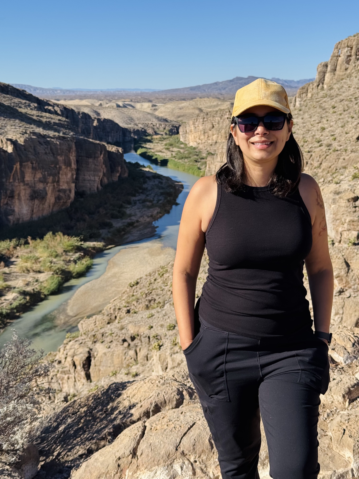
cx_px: 180
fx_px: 664
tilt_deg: -12.0
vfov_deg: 39.7
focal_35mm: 48
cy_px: 240
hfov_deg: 30.3
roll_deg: +1.2
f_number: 1.78
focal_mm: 6.76
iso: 64
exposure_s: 1/4310
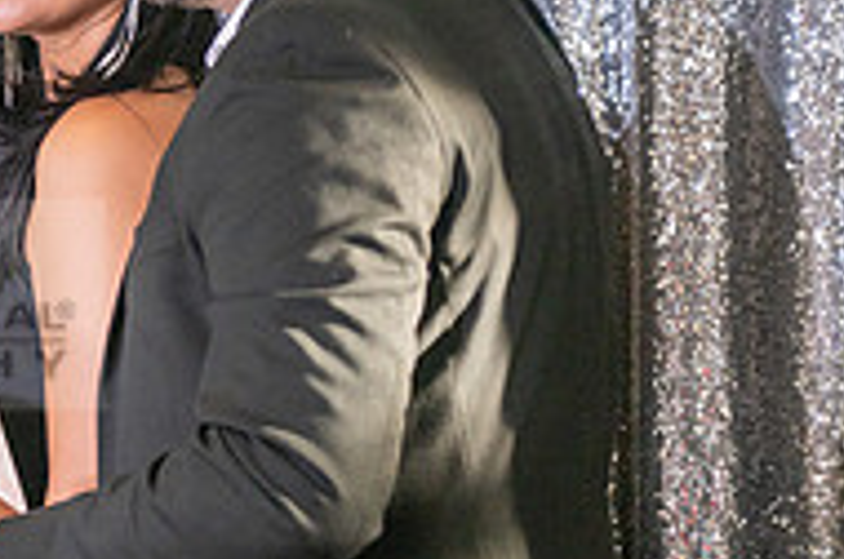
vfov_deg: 5.7
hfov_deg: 8.4
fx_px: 5594
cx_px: -420
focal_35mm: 239
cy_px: 403
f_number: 3.5
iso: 400
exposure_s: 1/200
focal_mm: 70
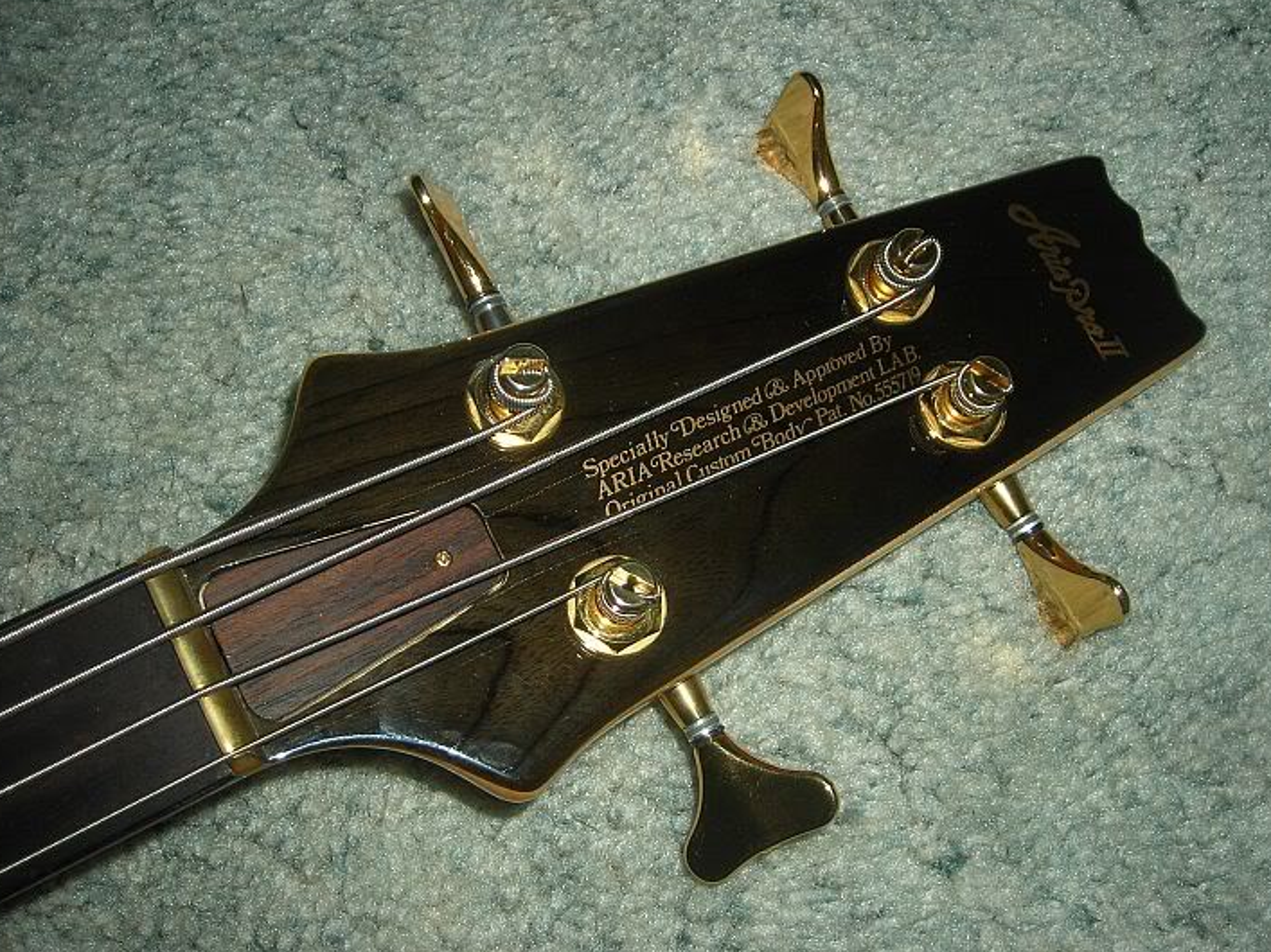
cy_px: 494
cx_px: 663
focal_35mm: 43
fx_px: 1579
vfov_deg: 33.6
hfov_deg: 43.8
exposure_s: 1/60.1
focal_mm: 6.3
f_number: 3.2
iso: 50
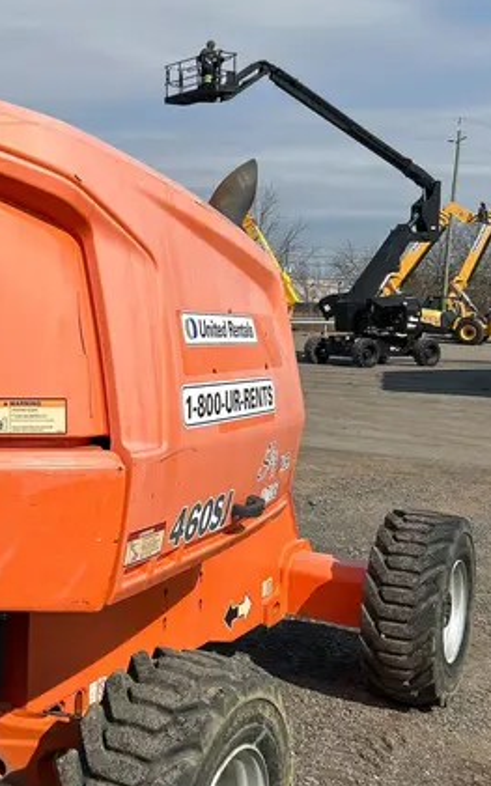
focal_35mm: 48
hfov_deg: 25.5
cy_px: 386
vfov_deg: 41.8
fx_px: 1028
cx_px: 2
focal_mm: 5.7
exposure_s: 1/6211
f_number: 1.5
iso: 50
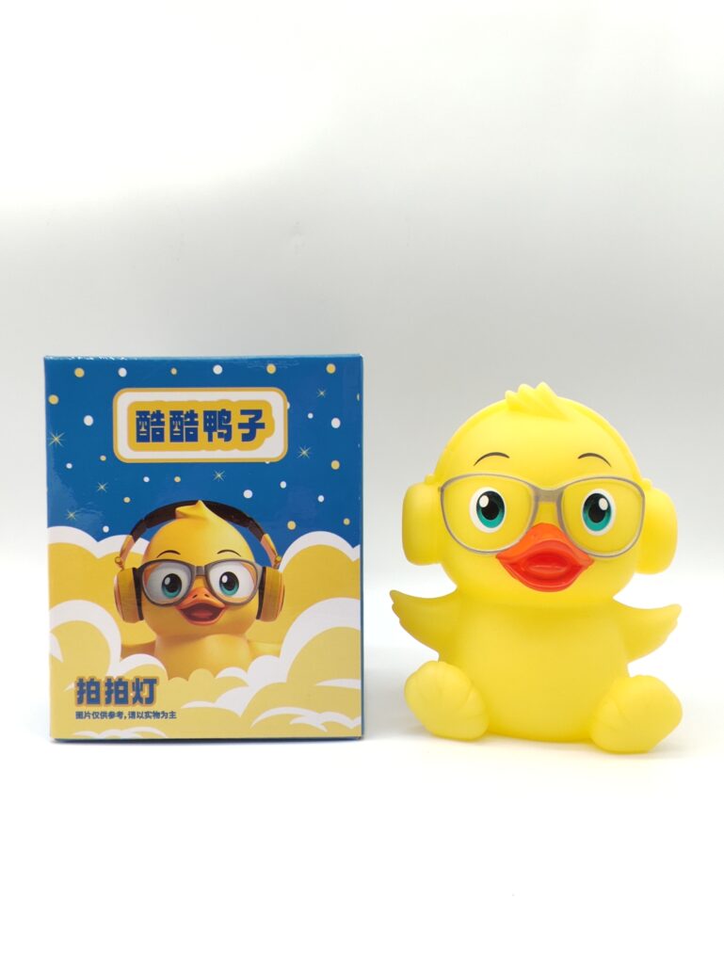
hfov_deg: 78.2
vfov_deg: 94.5
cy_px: 482
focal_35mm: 16
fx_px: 446
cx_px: 362
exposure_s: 1/100
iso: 55
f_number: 2.2
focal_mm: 1.65
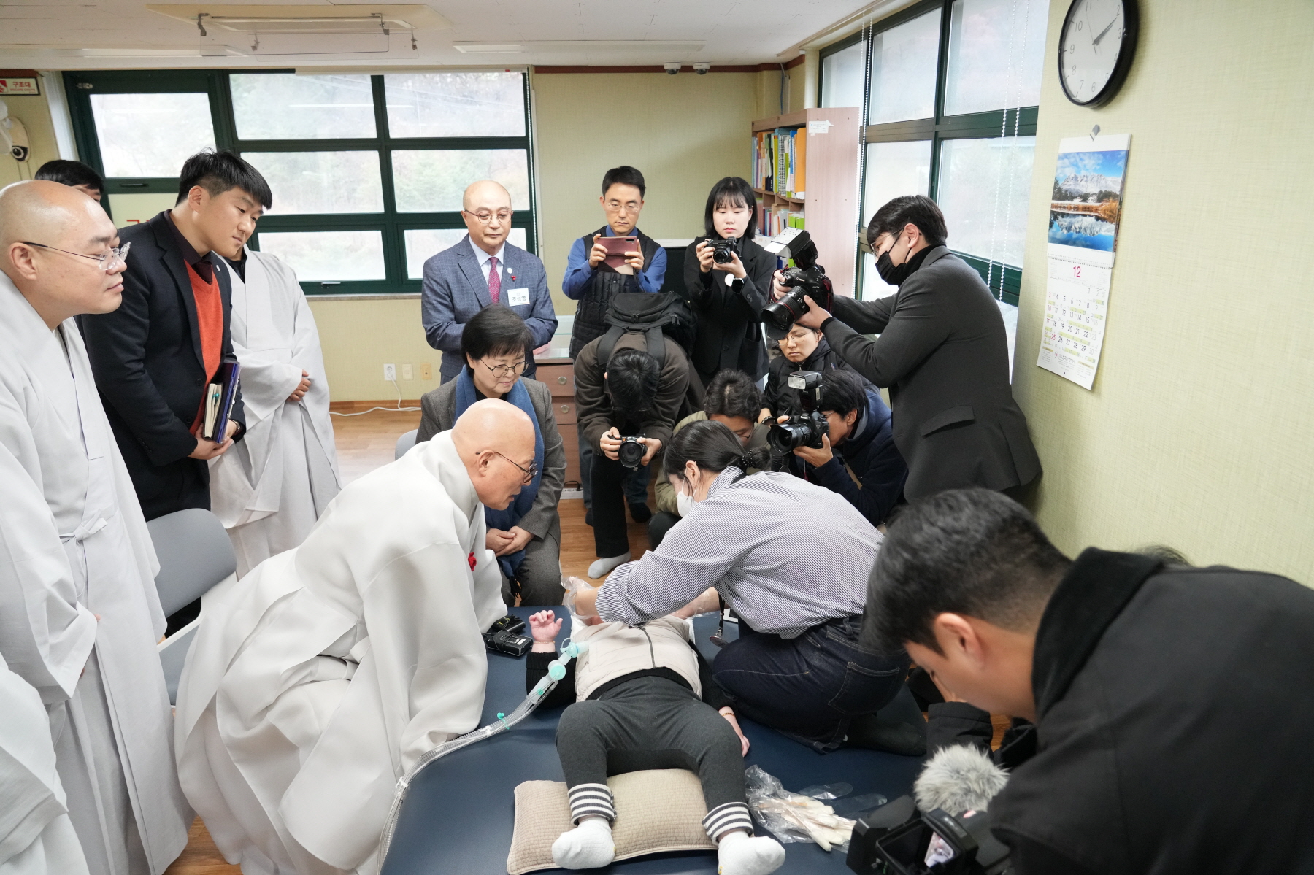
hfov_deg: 73.8
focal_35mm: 24
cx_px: 657
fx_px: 876
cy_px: 438
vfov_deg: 53.1
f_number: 4
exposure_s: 1/160
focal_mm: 24
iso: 5000
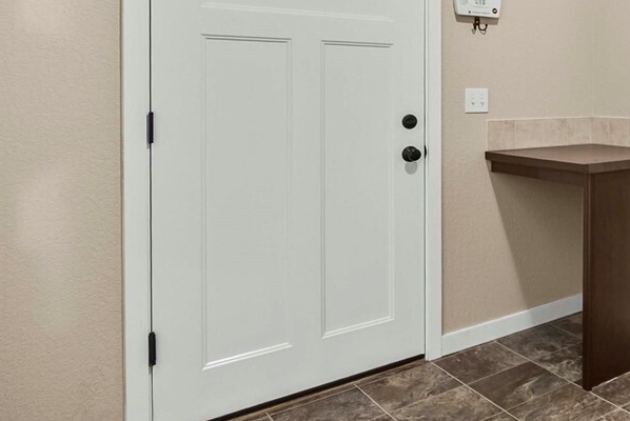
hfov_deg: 42.3
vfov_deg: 37.7
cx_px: 711
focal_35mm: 34
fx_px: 596
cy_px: 88
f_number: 7.1
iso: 1000
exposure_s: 1
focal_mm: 12
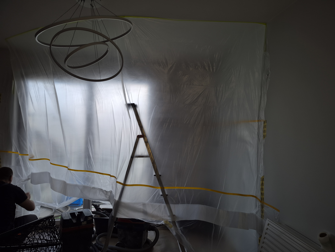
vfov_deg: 58.9
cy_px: 126
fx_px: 223
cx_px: 168
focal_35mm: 23
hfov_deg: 73.9
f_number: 1.8
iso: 40
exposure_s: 1/100
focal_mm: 5.4
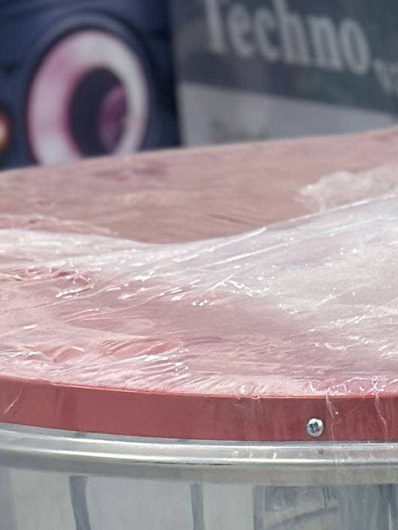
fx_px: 3357
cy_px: 1170
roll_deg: +2.0
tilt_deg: -25.9
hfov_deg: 6.8
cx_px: 375
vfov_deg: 8.4
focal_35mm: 219
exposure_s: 1/100
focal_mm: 6.86
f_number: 1.78
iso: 100
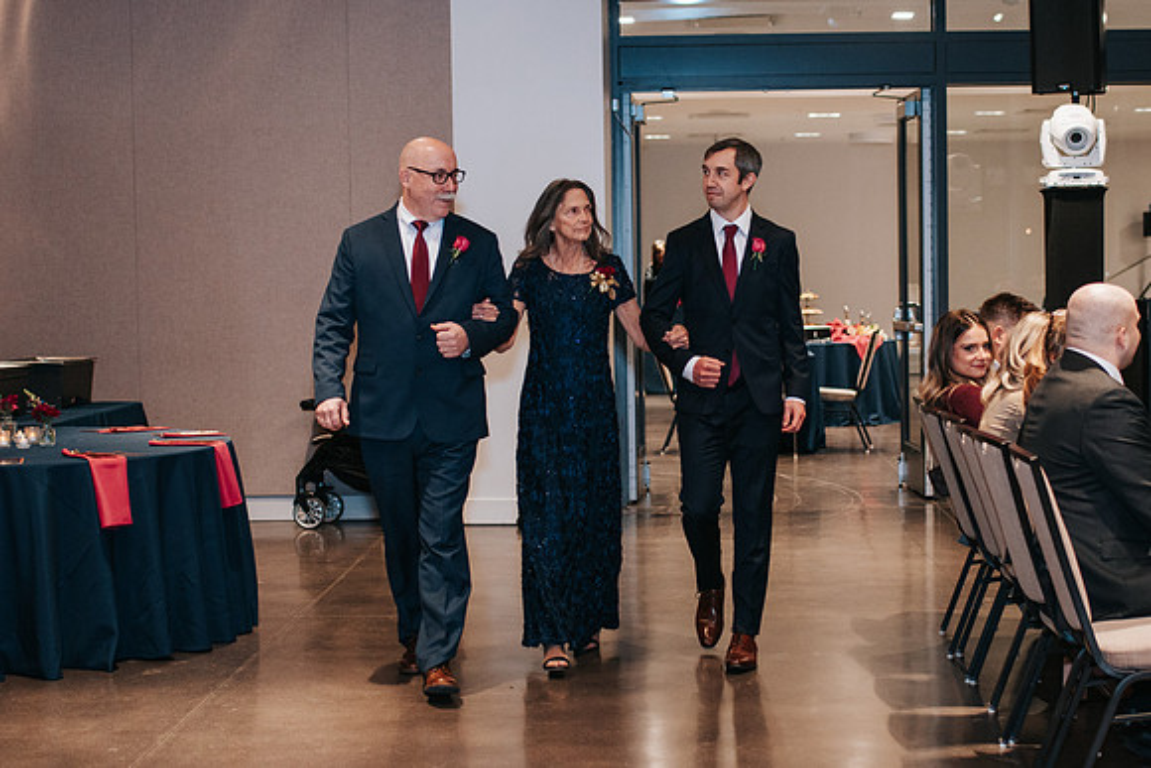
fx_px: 1978
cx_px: 644
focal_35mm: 62
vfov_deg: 22.0
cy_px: 390
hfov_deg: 32.4
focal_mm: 35
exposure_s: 1/200
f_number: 2
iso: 800
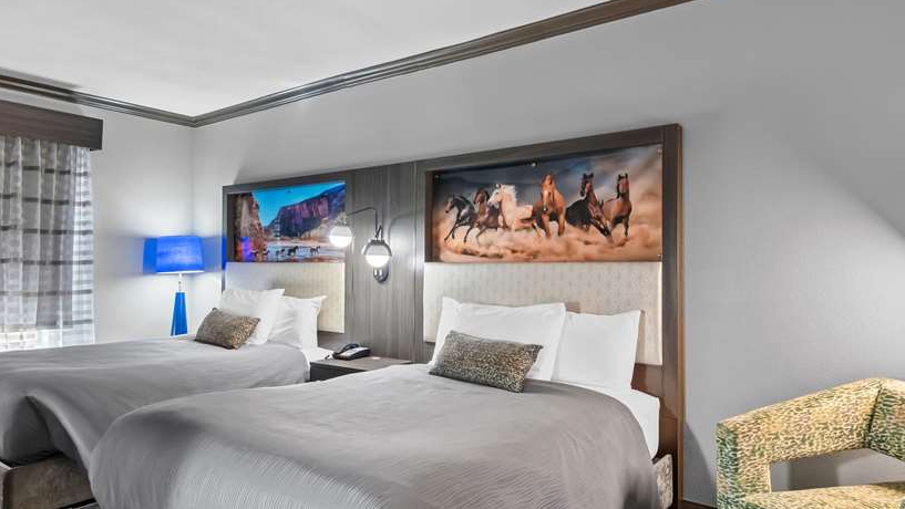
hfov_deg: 82.1
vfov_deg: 51.0
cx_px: 444
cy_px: 349
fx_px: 520
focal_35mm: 22
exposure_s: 1/2
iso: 800
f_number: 8
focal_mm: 11
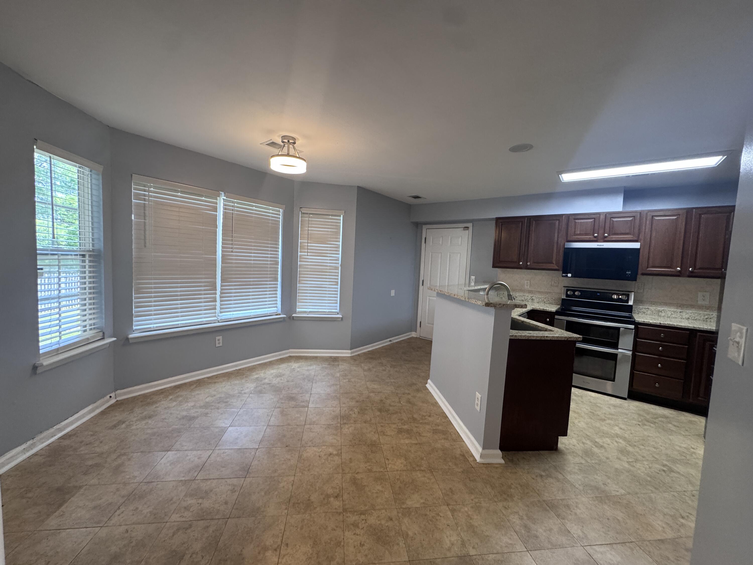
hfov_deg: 102.1
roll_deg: -2.5
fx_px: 305
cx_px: 376
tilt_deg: -4.1
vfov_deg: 85.7
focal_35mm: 14
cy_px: 282
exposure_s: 1/120
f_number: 2.2
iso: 250
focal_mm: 2.22
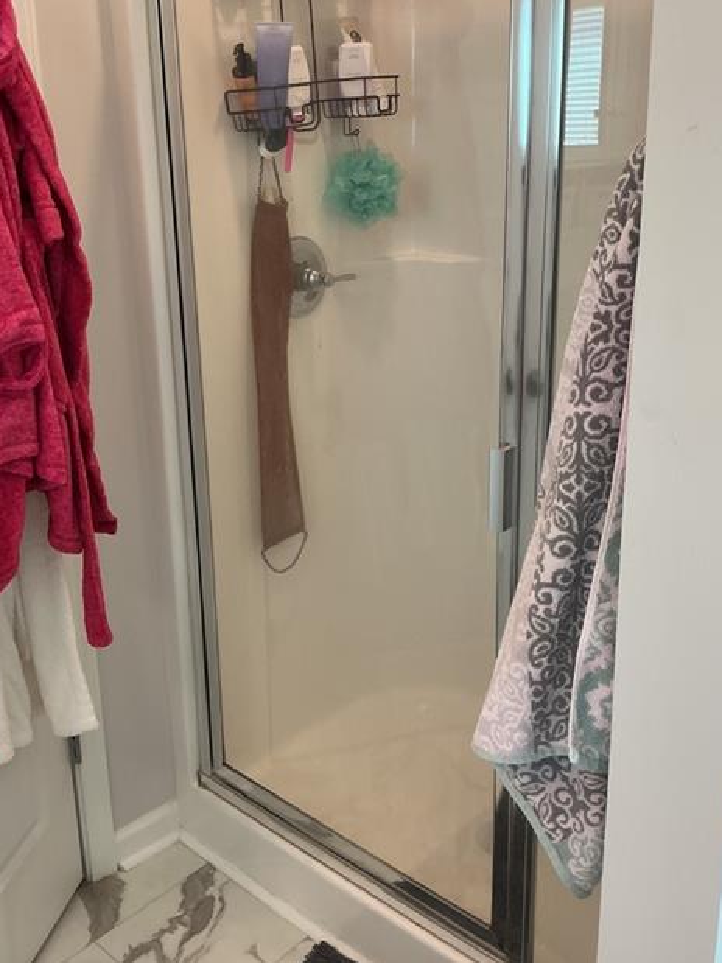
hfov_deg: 39.6
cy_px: 420
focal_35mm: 36
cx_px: 336
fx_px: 1002
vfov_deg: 51.2
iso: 50
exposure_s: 1/60
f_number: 1.8
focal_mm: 3
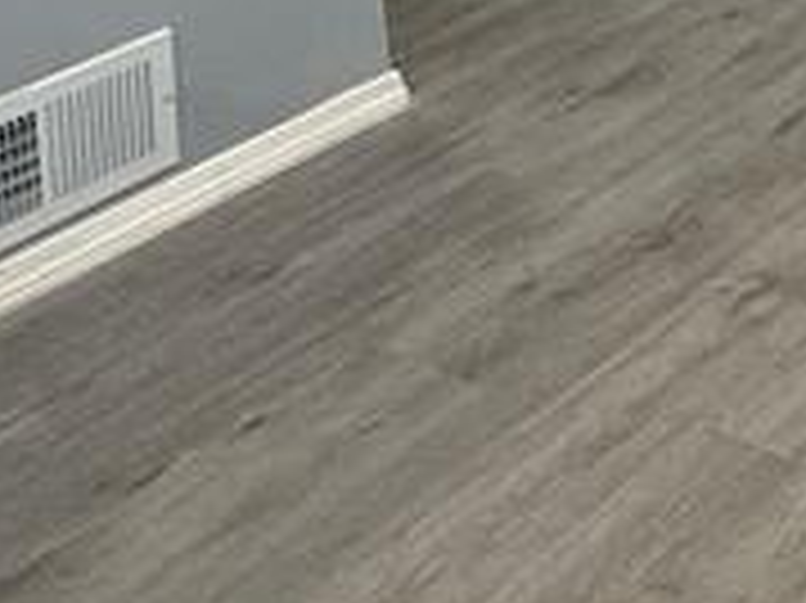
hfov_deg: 20.5
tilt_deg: -6.8
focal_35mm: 80
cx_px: 1243
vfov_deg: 15.7
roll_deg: -1.6
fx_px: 1861
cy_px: -490
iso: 160
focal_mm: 2.22
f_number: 2.2
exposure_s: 1/120
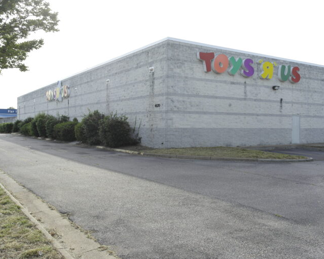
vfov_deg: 43.4
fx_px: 326
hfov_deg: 52.6
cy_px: 130
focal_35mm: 34
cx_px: 186
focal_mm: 20
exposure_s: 1/160
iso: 100
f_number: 5
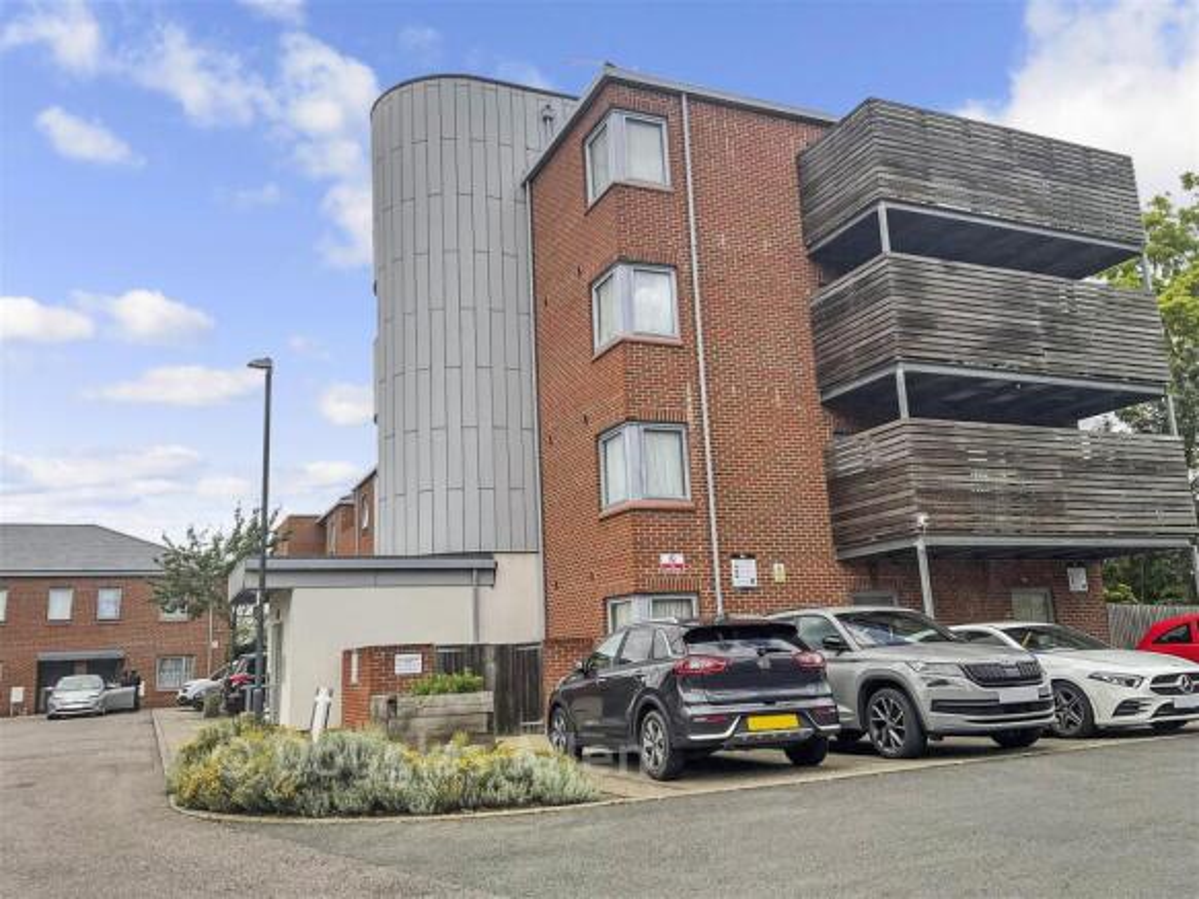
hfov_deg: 61.7
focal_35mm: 29
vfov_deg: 48.2
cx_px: 600
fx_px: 1004
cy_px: 450
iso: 16
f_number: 1.8
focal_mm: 3
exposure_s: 1/2000
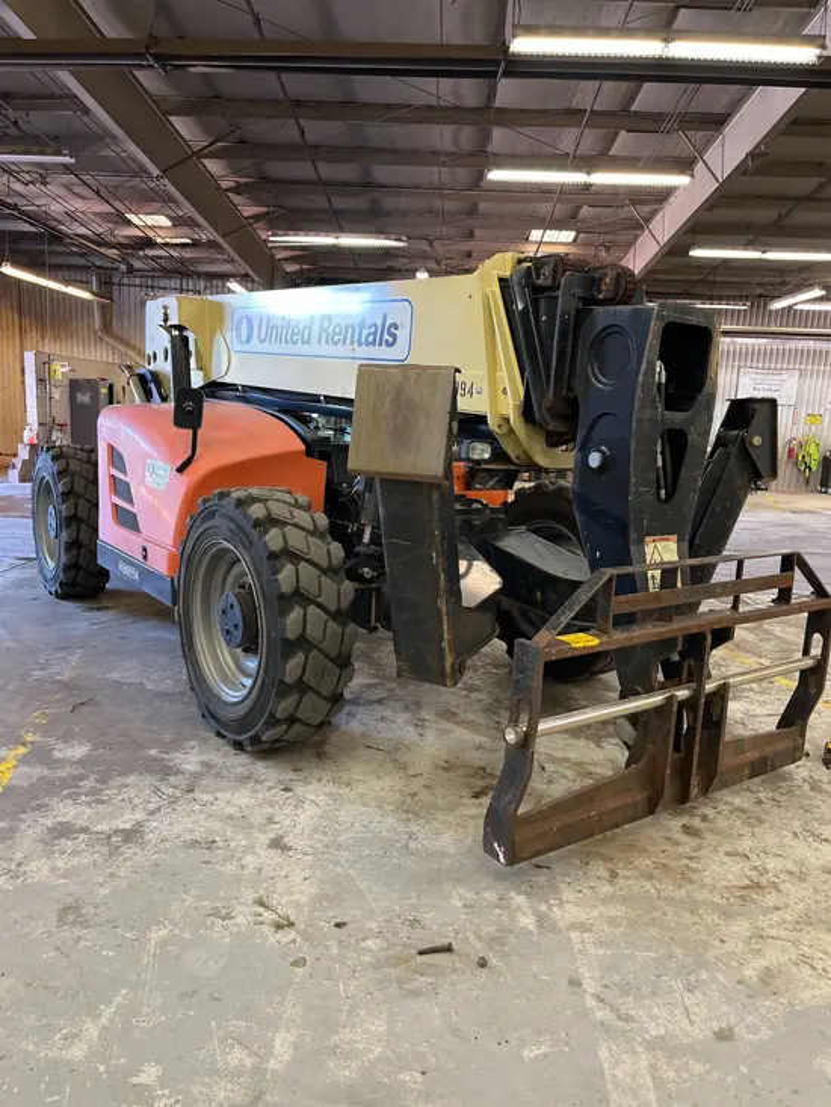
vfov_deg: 67.3
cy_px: 554
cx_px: 416
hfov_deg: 53.1
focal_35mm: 26
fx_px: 832
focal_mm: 5.1
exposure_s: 1/60
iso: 250
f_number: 1.6
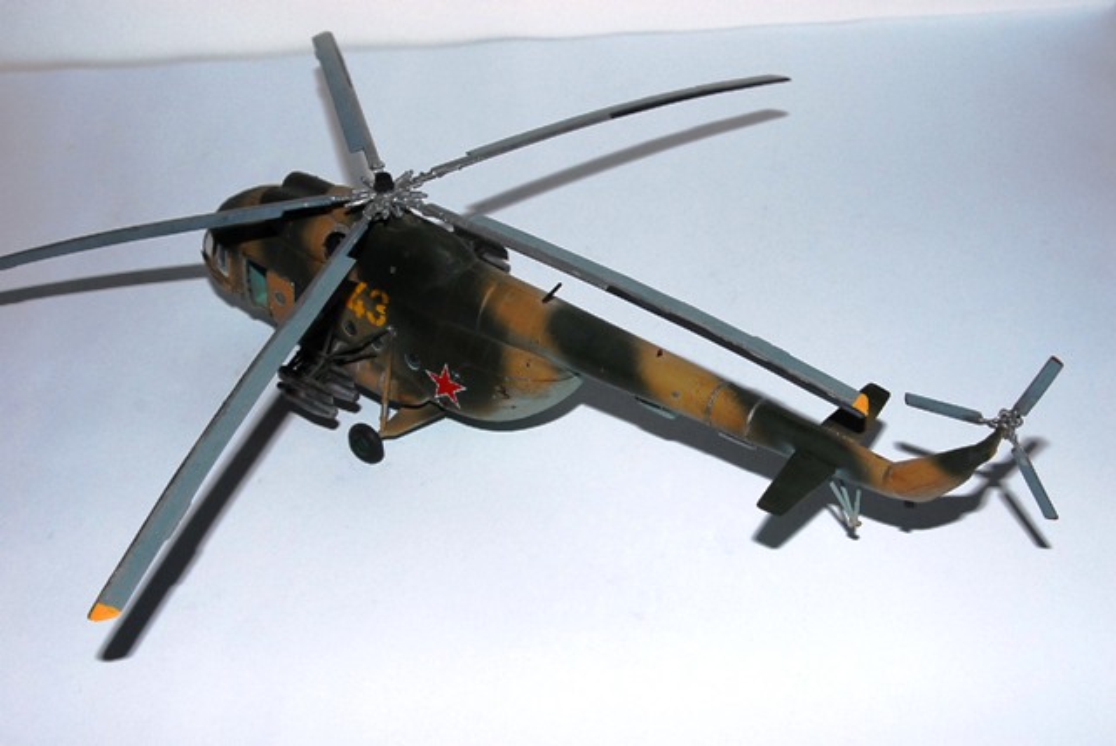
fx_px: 1629
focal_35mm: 52
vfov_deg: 25.8
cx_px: 558
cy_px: 373
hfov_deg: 37.8
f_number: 8
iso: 400
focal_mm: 35
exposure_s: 1/30
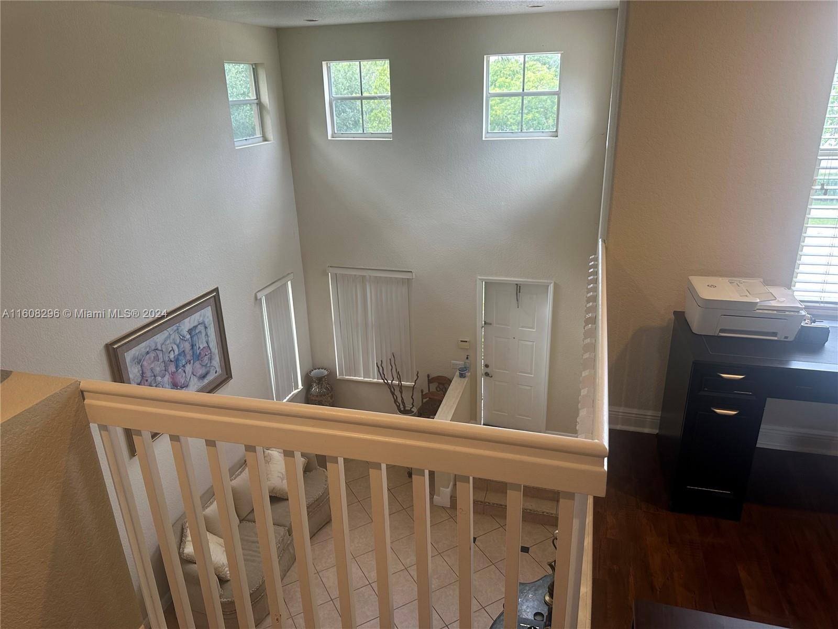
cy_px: 314
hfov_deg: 71.6
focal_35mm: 24
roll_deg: +1.5
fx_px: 581
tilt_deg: -22.1
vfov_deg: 56.8
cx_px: 419
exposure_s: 1/60
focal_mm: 6.86
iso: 125
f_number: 1.78
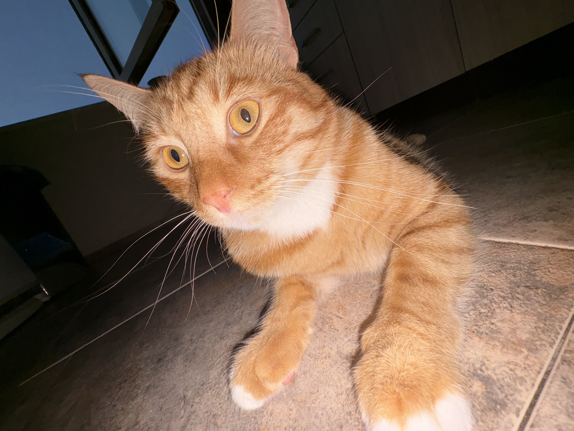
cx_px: 287
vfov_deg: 85.7
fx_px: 232
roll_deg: +25.0
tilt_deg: -13.2
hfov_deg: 102.1
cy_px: 216
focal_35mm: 14
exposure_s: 1/255
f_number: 2.2
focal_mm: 2.22
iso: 32
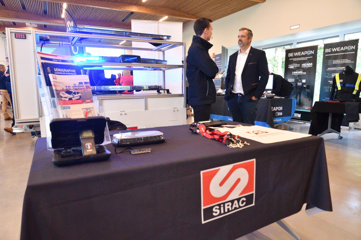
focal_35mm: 24
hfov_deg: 73.7
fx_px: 241
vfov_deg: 53.1
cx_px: 180
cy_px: 120
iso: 6400
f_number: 5.6
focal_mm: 16
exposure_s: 1/160
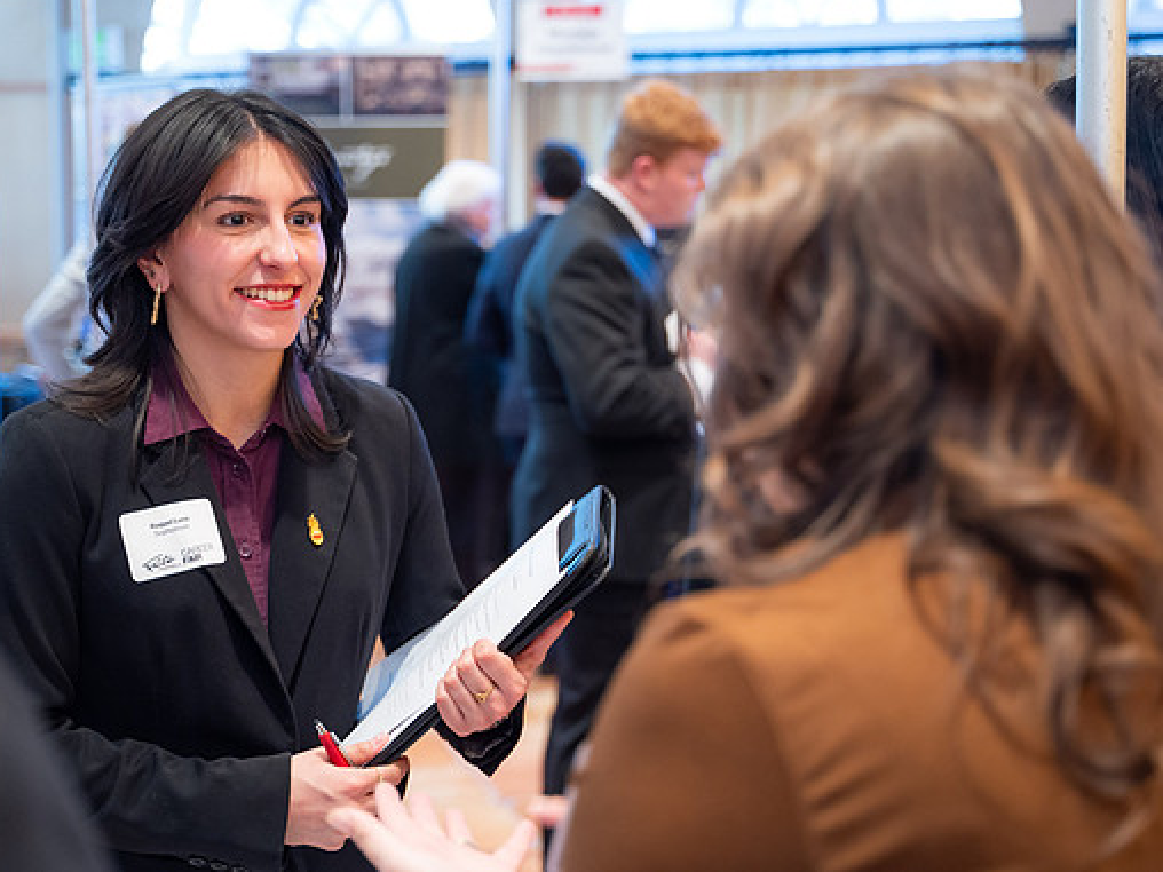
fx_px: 1881
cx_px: 545
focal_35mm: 56
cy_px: 433
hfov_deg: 34.3
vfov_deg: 26.1
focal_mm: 51
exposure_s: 1/60
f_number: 2.8
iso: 2000
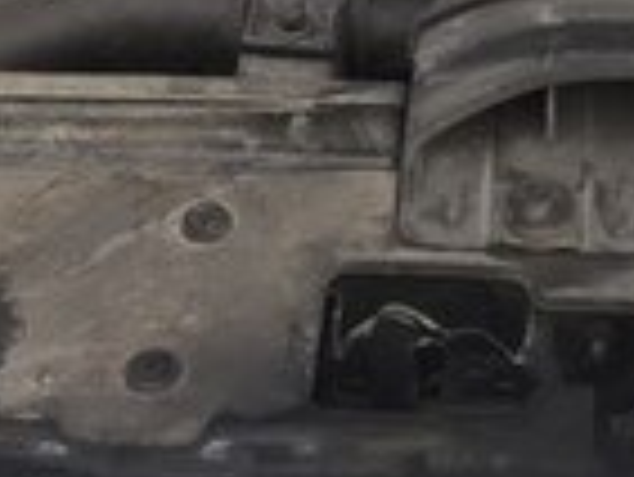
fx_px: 2493
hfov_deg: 14.4
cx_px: 459
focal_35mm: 136
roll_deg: +2.4
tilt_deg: -30.4
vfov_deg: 10.4
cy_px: -313
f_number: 2.2
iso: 32
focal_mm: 4.15
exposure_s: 1/100
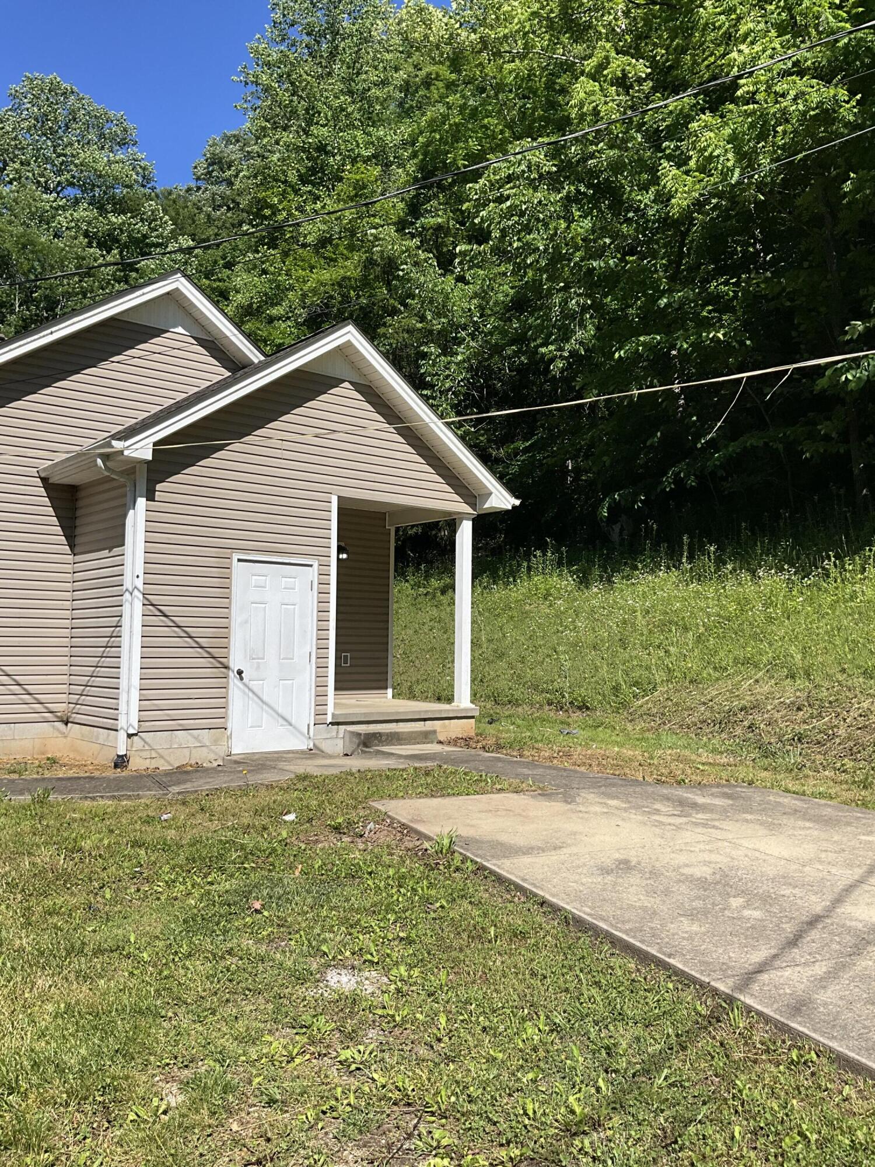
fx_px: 977
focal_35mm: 29
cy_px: 584
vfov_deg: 61.7
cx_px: 438
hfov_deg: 48.2
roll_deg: -1.8
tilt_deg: +3.7
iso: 25
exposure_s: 1/1626
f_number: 1.8
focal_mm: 3
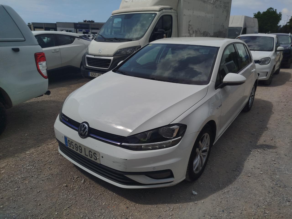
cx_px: 146
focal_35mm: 24
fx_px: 202
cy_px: 110
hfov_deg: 71.6
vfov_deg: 56.8
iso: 50
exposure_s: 1/2259
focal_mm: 5.31
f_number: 1.7
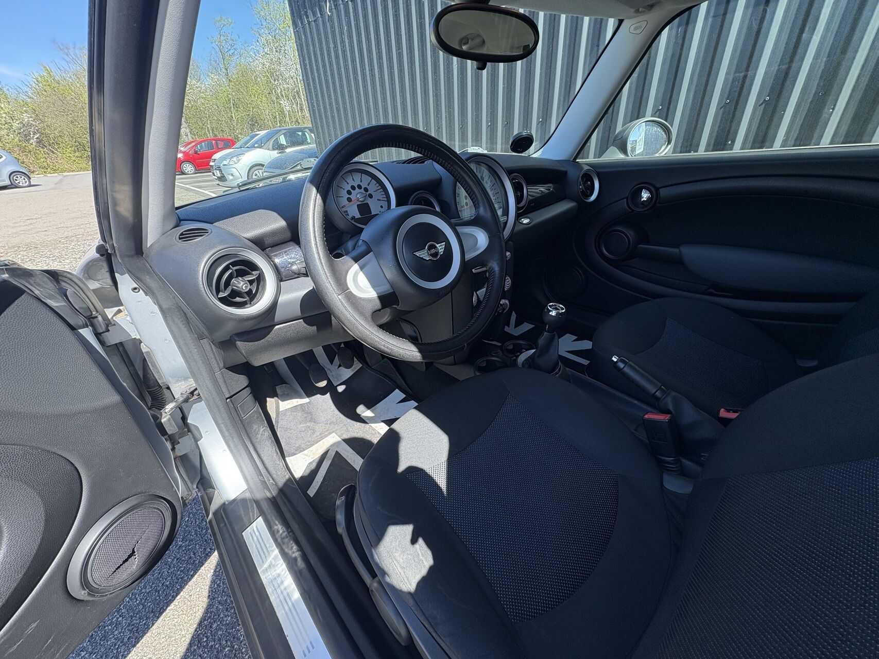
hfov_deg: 102.1
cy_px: 330
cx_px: 440
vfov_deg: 85.7
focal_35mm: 14
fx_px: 355
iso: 64
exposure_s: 1/272
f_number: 2.2
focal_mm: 2.22
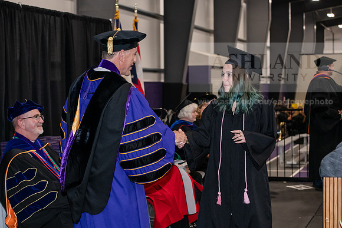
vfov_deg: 19.5
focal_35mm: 70
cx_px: 171
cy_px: 114
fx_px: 665
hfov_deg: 28.8
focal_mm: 70
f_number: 5
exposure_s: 1/200
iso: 2500
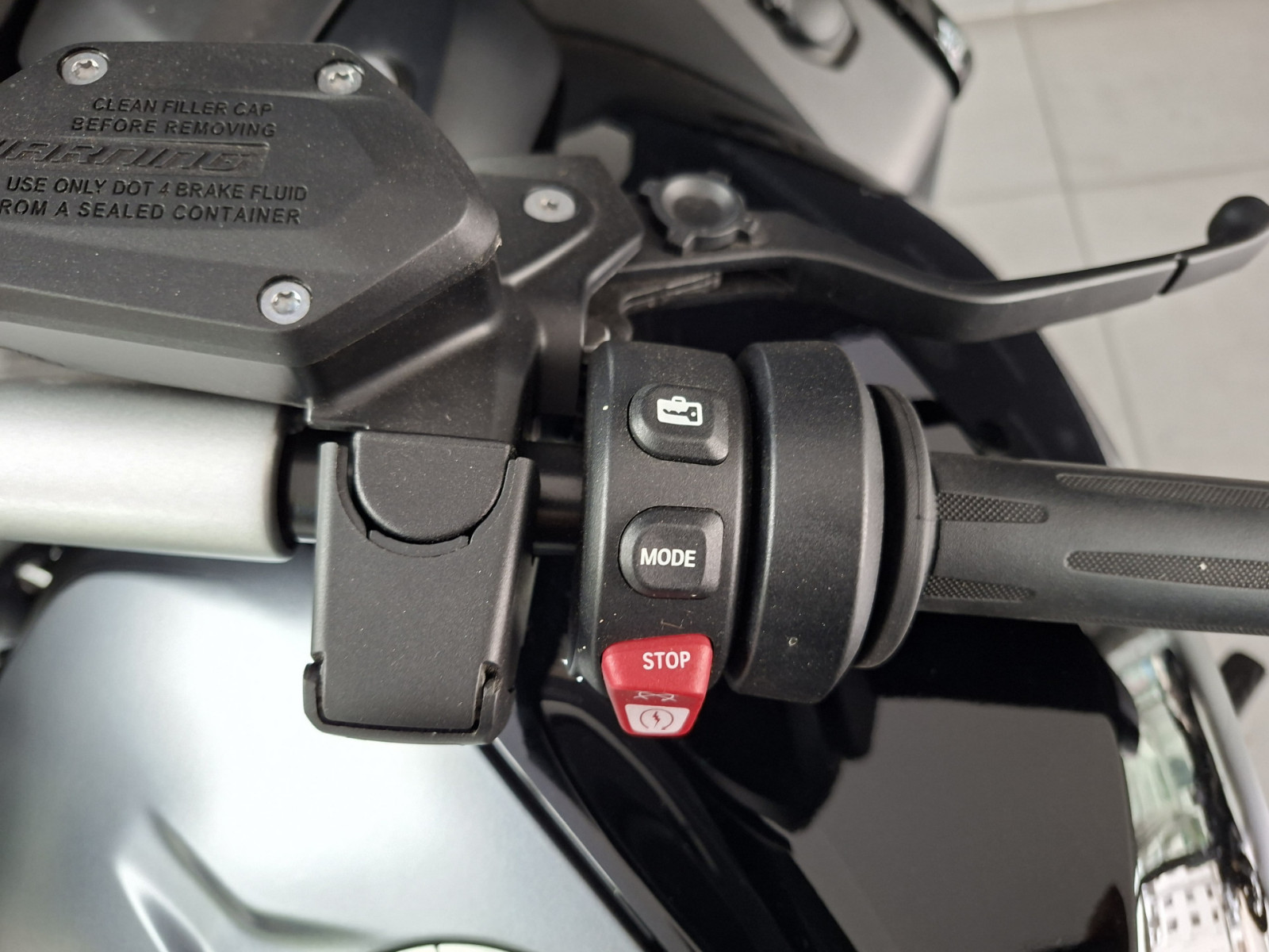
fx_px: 843
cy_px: 476
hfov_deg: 73.9
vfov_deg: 58.9
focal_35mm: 23
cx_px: 634
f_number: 1.8
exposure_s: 1/33
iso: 400
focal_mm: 5.54
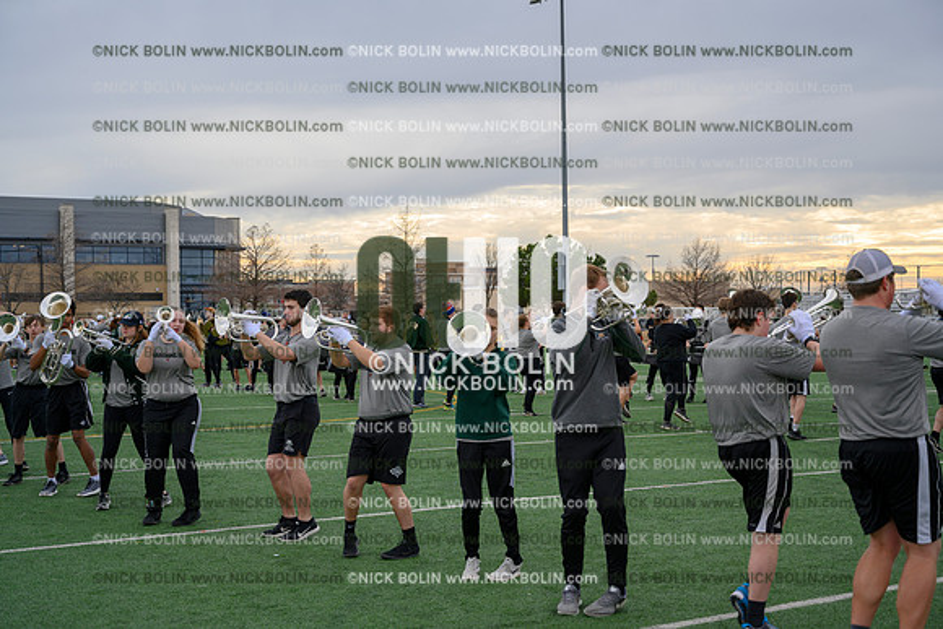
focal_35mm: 52
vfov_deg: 26.0
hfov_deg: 38.2
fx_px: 1362
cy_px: 314
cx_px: 472
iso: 200
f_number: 4
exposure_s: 1/500
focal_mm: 52
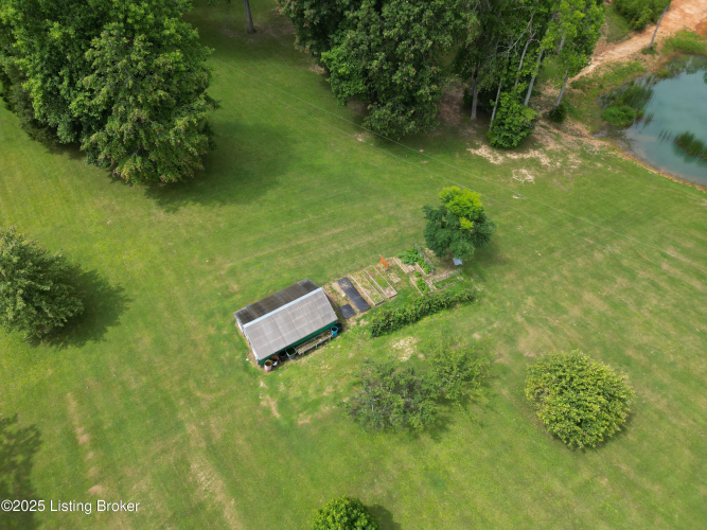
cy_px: 265
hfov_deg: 71.6
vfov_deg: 56.8
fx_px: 490
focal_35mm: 24
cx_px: 354
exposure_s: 1/1250
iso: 100
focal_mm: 6.72
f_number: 1.7
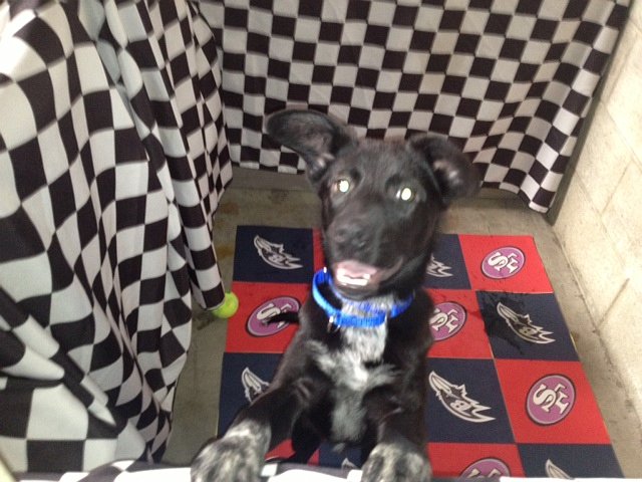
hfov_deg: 52.6
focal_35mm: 35
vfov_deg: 40.7
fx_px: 649
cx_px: 321
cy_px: 241
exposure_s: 1/20
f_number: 2.4
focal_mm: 4.28
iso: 320
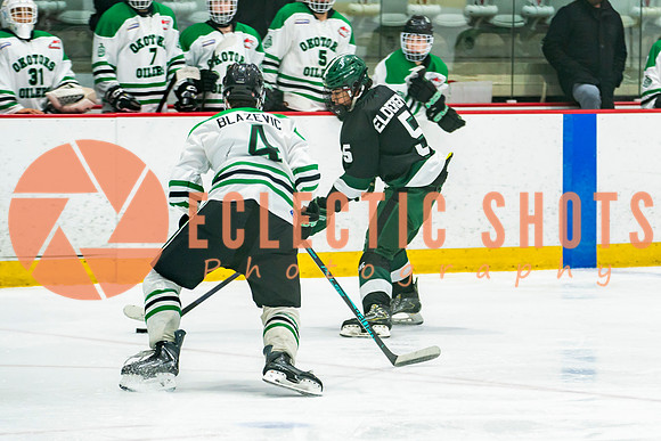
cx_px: 460
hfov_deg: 8.0
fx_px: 4697
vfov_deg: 5.4
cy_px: 238
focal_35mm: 256
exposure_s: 1/640
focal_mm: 142
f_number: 3.2
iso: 640
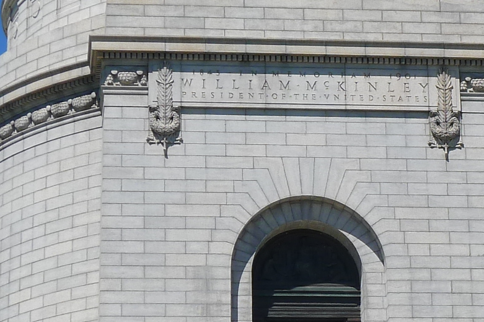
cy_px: 136
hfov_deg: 11.0
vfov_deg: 7.3
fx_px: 2513
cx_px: 413
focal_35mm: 187
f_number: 4
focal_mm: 11.7
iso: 80
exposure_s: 1/1000
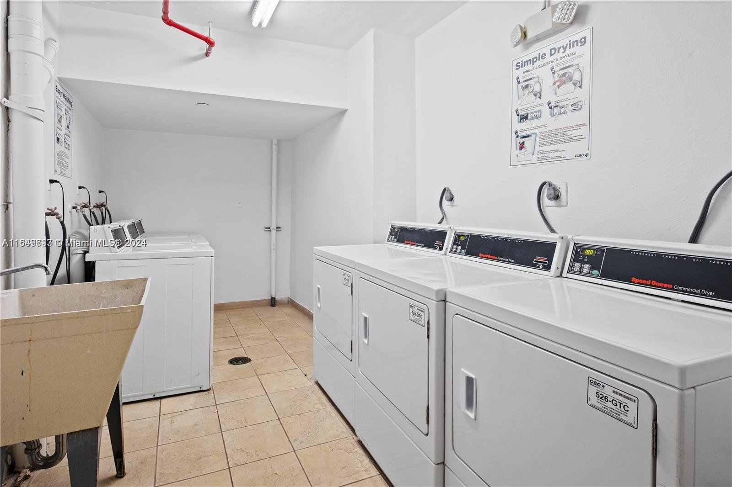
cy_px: 244
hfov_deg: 93.3
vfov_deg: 70.4
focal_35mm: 17
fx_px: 346
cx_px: 366
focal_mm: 11.5
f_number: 8
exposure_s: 1/4
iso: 500
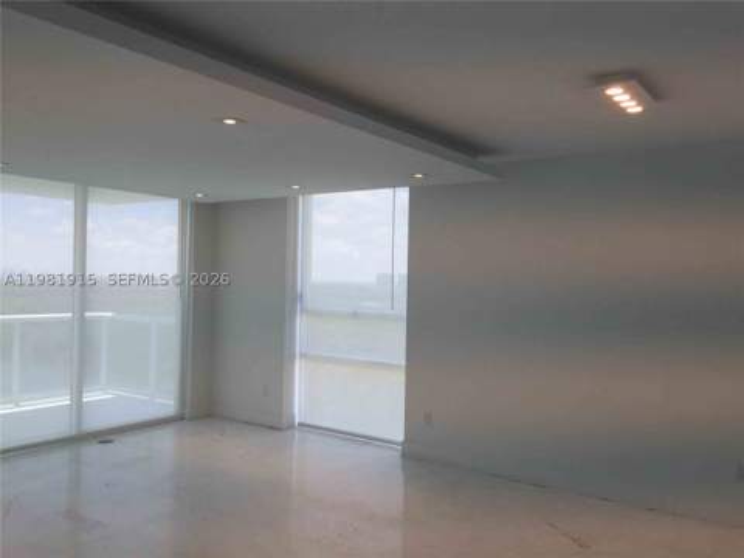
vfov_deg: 48.2
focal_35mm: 29
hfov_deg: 61.7
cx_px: 372
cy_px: 279
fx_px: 623
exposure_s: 1/338
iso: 32
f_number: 2.2
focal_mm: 4.15
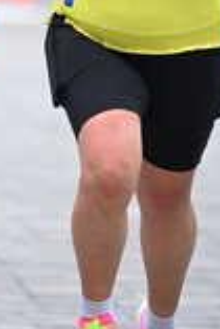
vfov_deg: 2.9
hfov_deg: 2.0
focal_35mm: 702
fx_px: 6420
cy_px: -134
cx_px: -79
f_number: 2.8
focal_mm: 200
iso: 640
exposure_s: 1/1600
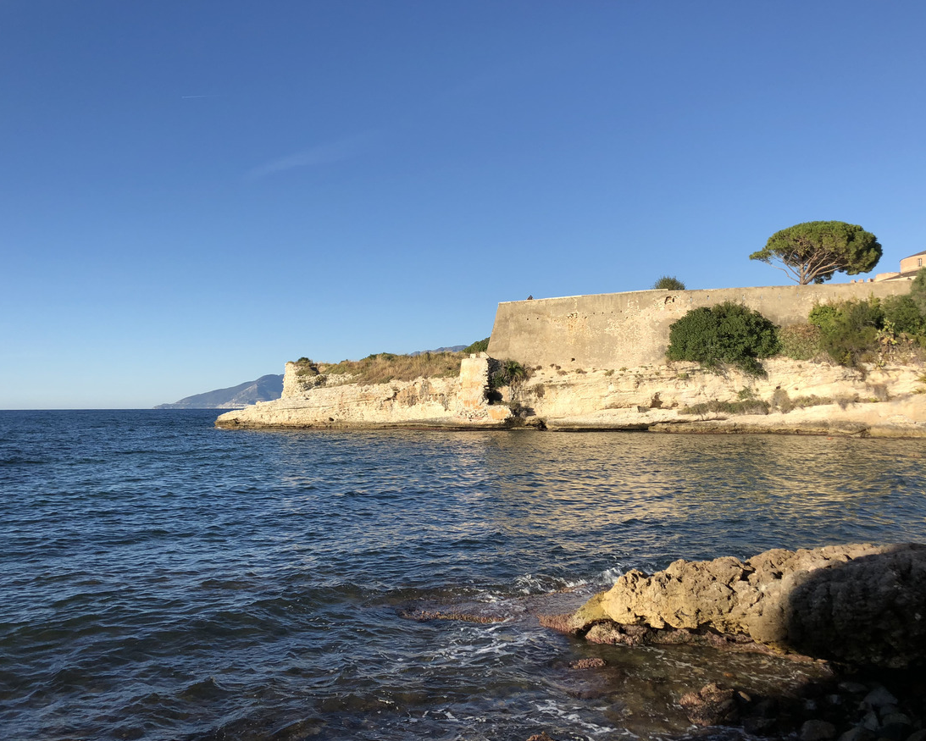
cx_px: 451
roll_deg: +1.3
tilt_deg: +3.1
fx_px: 822
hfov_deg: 58.7
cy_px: 368
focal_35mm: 30
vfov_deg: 48.5
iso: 20
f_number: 1.8
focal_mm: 4
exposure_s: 1/2000
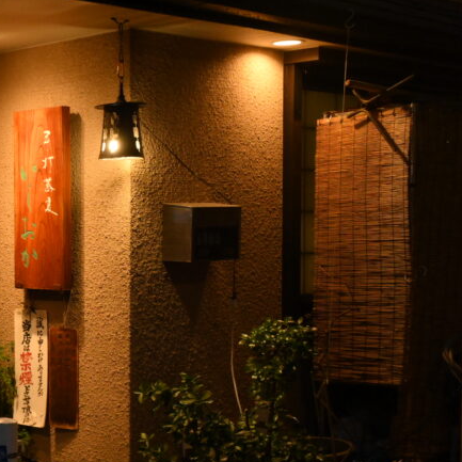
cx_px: -143
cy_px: 271
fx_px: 997
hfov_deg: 23.1
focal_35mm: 66
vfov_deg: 26.1
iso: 4000
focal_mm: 28
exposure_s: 1/125
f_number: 6.3
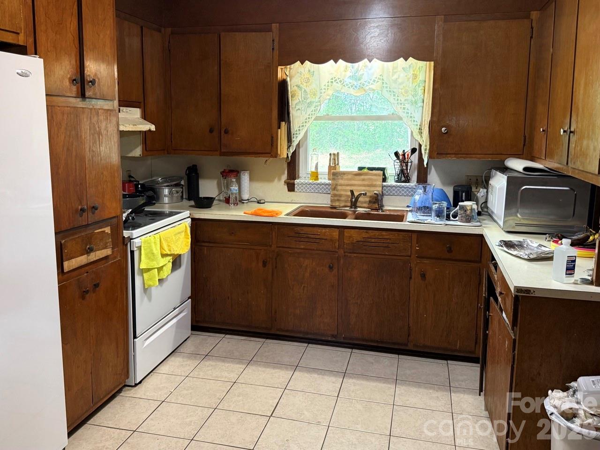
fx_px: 416
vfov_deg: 56.8
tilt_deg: -7.3
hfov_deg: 71.6
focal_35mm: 24
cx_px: 300
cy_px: 225
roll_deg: +0.1
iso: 320
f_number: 1.78
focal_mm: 6.76
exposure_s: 1/60
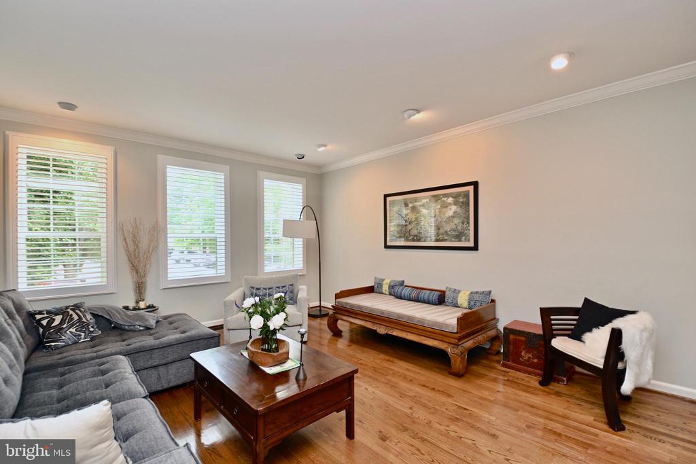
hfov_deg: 100.4
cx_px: 348
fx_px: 290
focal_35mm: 15
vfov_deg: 77.3
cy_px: 232
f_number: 7.1
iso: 320
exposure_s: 1/10
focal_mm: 10
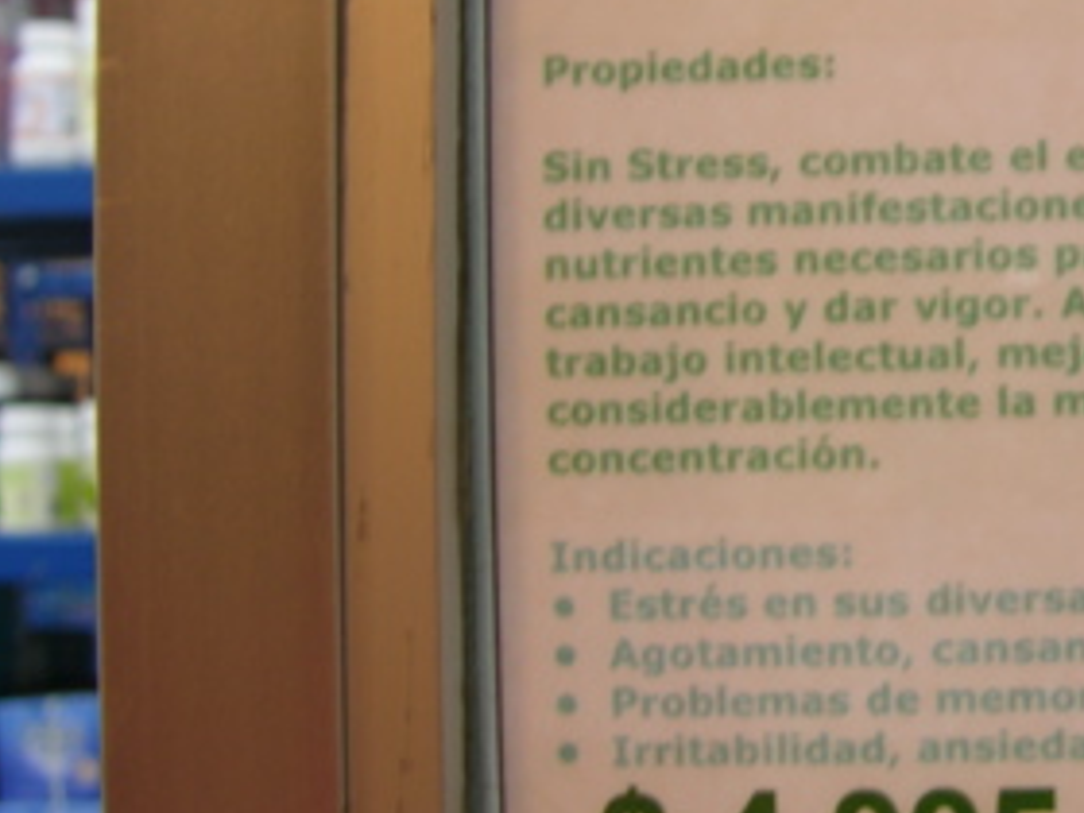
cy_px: 356
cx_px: 1061
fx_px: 2505
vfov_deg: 18.4
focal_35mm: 80
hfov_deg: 23.5
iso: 50
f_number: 2.8
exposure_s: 1/4.7
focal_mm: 8.9
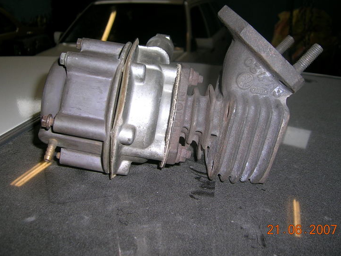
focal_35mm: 39
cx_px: 173
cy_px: 117
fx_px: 384
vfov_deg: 36.8
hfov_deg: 47.9
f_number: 2.8
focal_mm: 5.4
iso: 50
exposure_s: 1/60.1
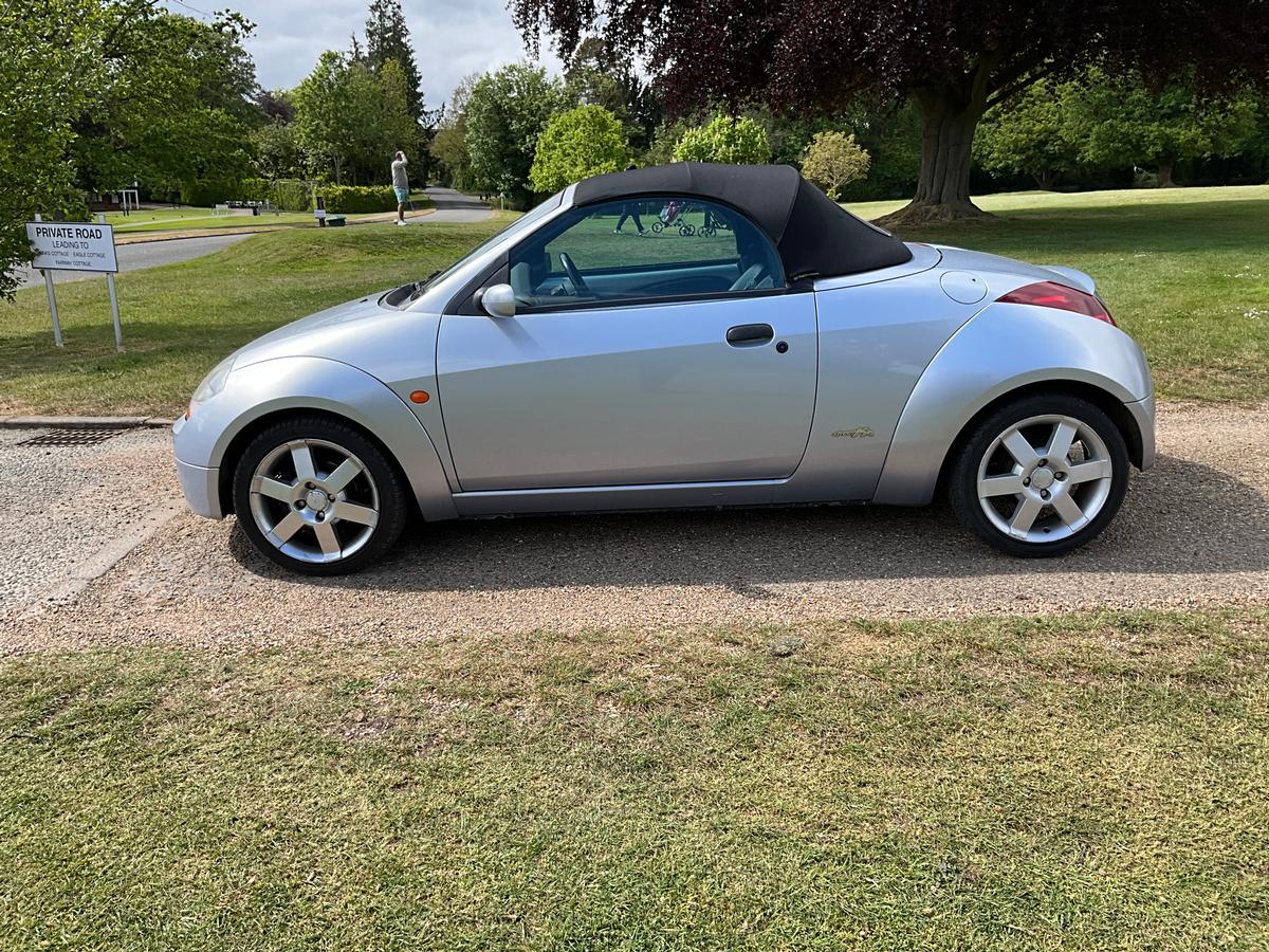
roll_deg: +0.7
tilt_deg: -12.1
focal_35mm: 29
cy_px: 476
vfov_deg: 48.2
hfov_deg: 61.7
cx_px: 634
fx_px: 1063
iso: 25
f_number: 1.8
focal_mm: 3
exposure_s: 1/770
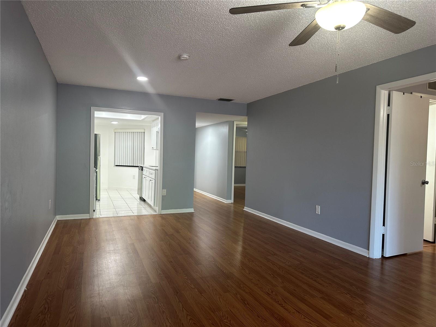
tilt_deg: -1.0
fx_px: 302
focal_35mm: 24
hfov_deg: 71.6
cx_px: 218
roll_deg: -2.1
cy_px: 164
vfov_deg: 56.8
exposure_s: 1/60
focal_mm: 6.86
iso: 125
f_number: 1.78
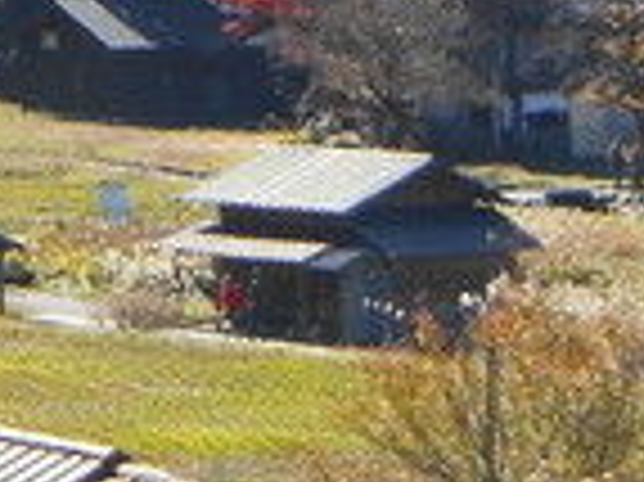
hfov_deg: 4.3
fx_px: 8458
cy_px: -484
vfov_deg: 3.2
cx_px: -790
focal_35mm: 455
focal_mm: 14.3
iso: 80
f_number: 4.7
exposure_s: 1/250
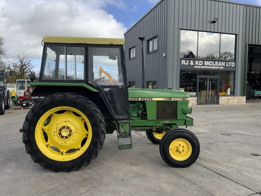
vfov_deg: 48.2
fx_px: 219
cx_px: 130
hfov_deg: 61.7
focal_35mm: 29
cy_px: 98
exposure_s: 1/1015
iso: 16
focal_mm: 3
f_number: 1.8
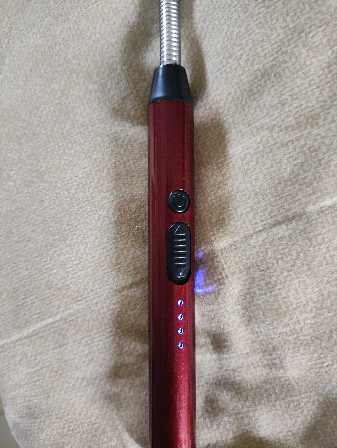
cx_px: 168
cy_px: 224
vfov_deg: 69.4
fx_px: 324
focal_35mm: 25
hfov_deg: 54.9
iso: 1752
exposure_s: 1/25
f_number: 1.79
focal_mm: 4.71
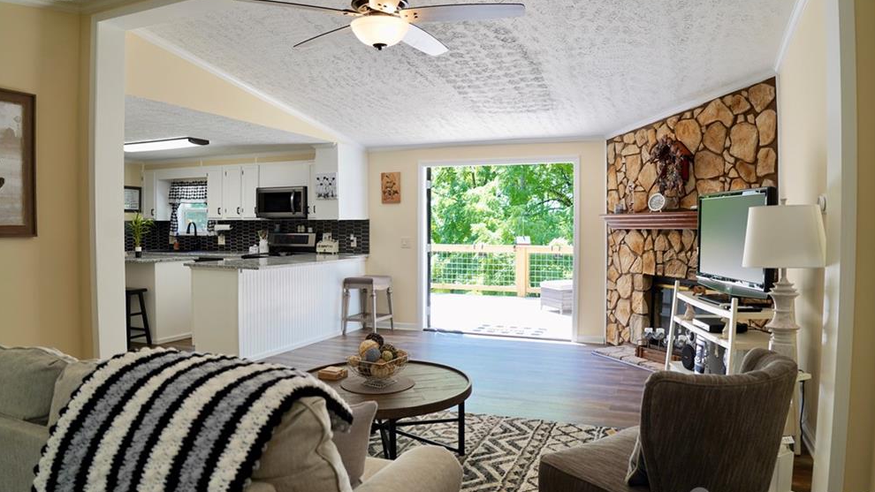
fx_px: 603
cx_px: 436
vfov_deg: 44.4
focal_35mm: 26
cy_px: 247
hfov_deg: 71.9
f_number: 4
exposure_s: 1/60
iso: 100
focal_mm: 24
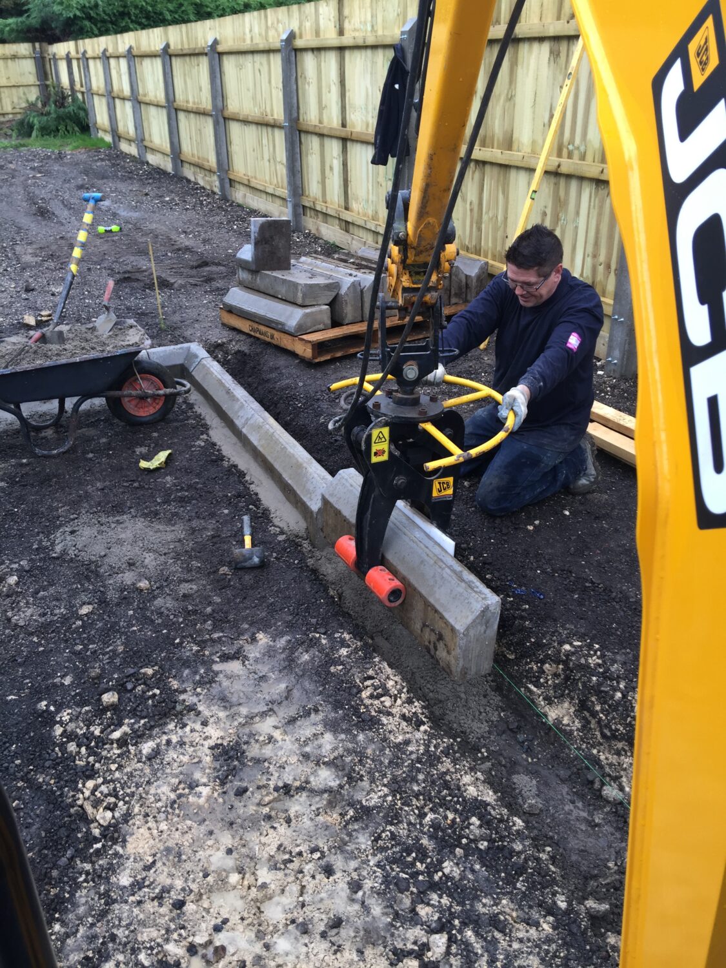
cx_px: 363
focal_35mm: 29
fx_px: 811
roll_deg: +0.3
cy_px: 484
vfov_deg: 61.7
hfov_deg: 48.2
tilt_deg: -26.1
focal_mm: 4.15
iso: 32
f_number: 2.2
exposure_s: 1/109
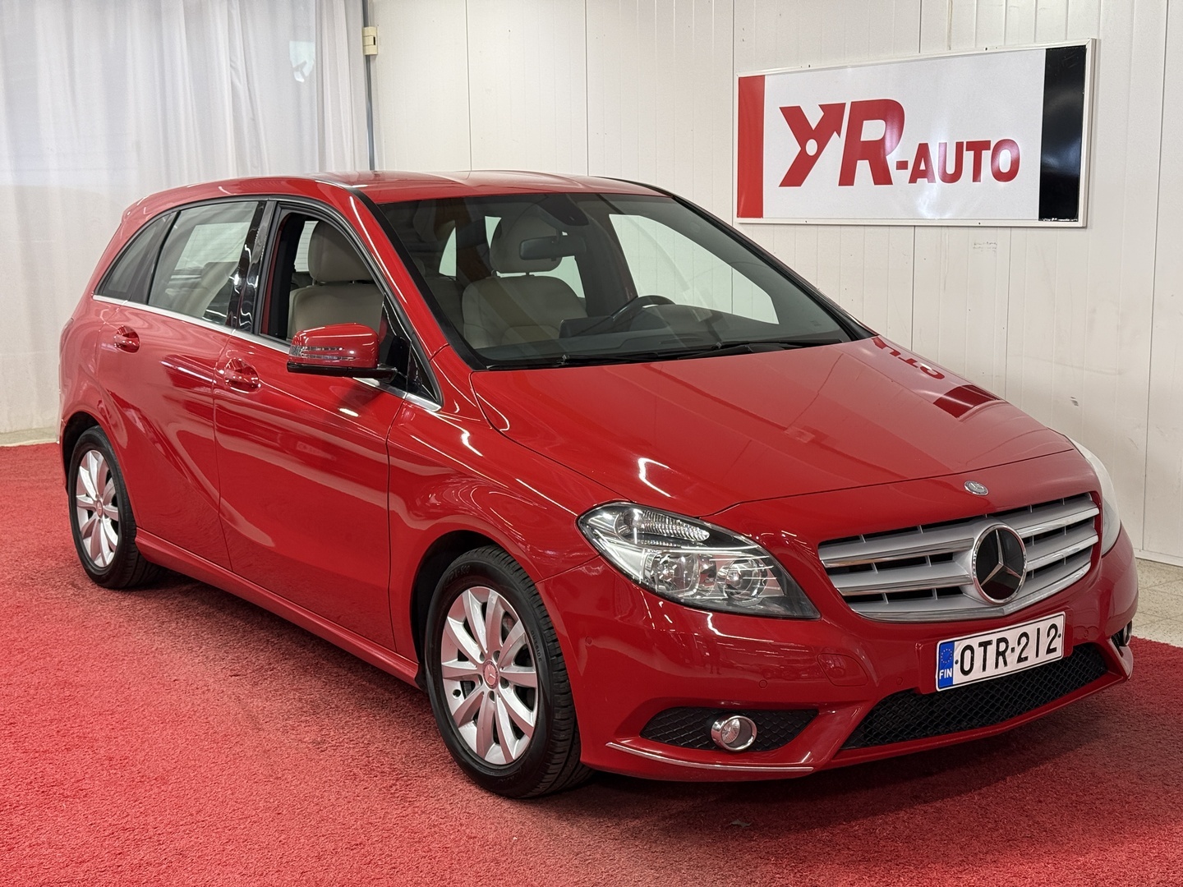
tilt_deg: -8.7
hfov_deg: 39.7
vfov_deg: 30.3
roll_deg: +0.9
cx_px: 592
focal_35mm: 48
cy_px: 444
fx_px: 1640
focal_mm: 6.76
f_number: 1.78
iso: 250
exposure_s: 1/100
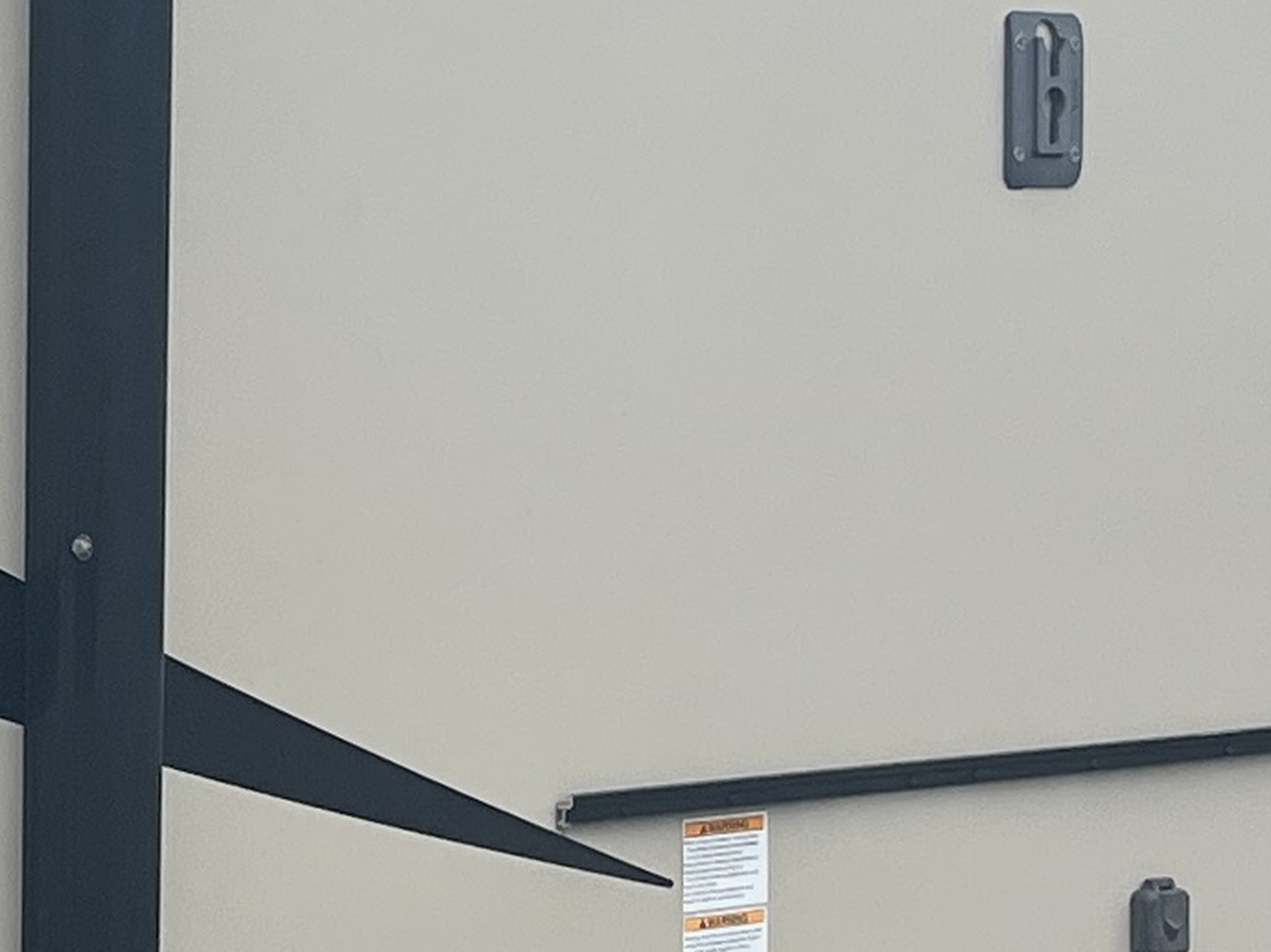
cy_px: -11
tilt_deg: +1.2
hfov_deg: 12.7
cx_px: -260
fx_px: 5579
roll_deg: -2.3
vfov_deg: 9.7
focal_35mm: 152
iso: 50
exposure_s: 1/3876
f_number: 1.6
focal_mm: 5.1
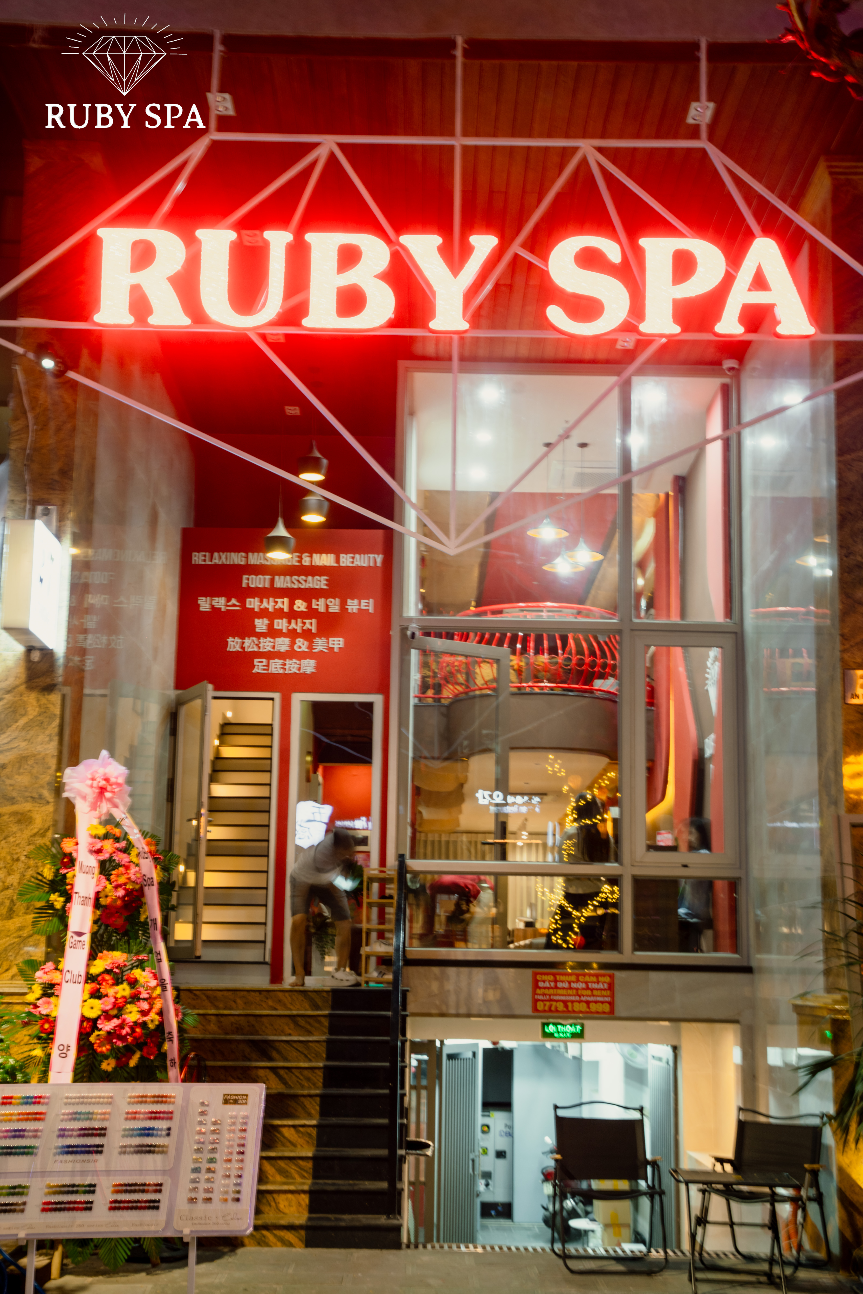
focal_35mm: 50
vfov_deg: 40.0
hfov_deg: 27.3
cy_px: 647
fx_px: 1779
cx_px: 432
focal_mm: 49.5
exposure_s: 1
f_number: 8
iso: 100
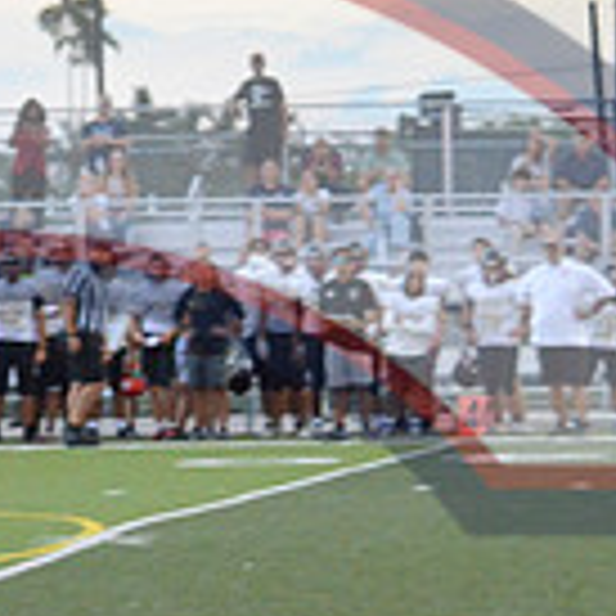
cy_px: 715
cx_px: -18
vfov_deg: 5.9
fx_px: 5955
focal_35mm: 296
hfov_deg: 5.9
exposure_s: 1/500
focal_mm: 55
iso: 2500
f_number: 4.5
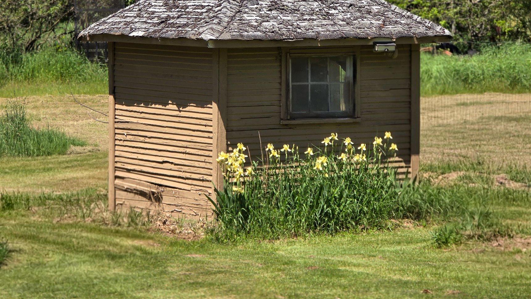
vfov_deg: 7.2
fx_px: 2366
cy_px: 30
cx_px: 267
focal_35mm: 168
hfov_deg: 12.8
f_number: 3.4
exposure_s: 1/1667
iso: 64
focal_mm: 18.6
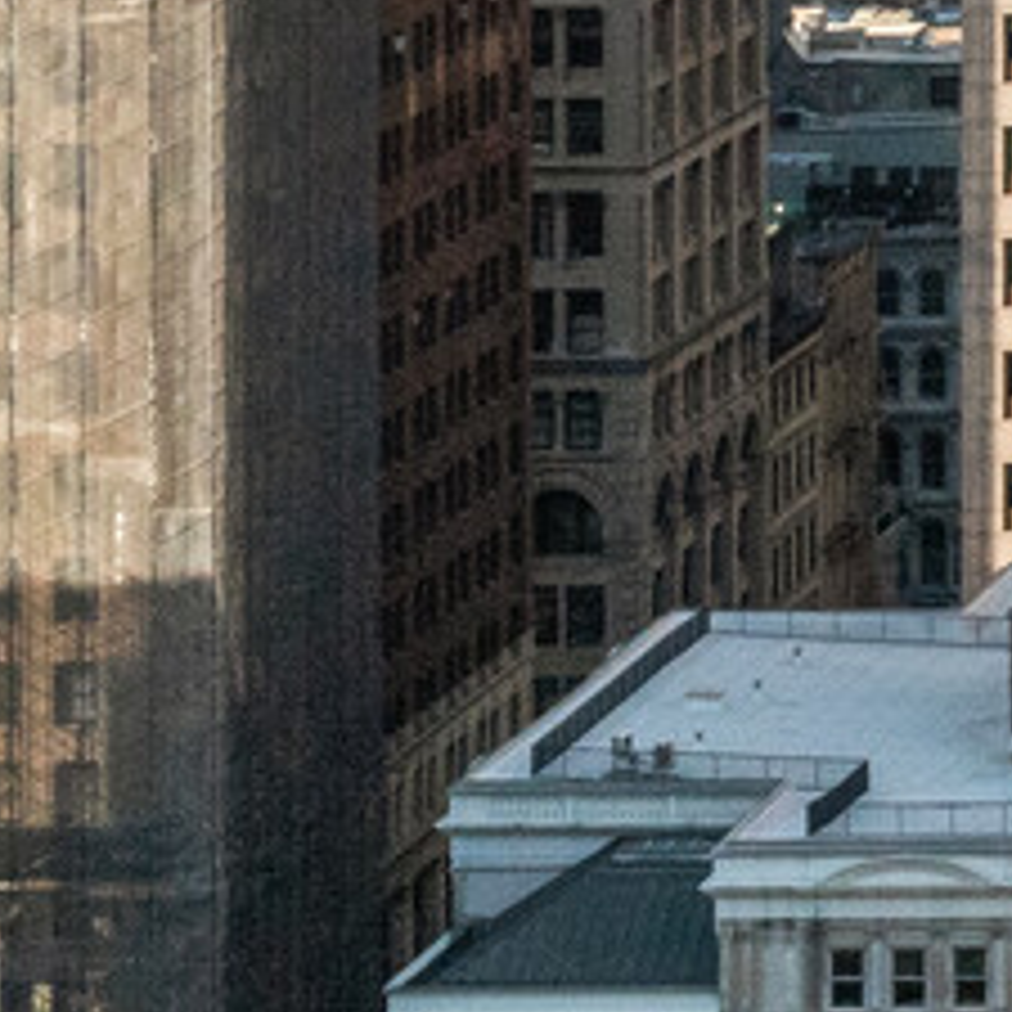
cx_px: 3229
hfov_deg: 5.3
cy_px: -1052
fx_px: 10121
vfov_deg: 5.6
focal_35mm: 306
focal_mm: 54
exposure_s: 1/640
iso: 500
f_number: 22
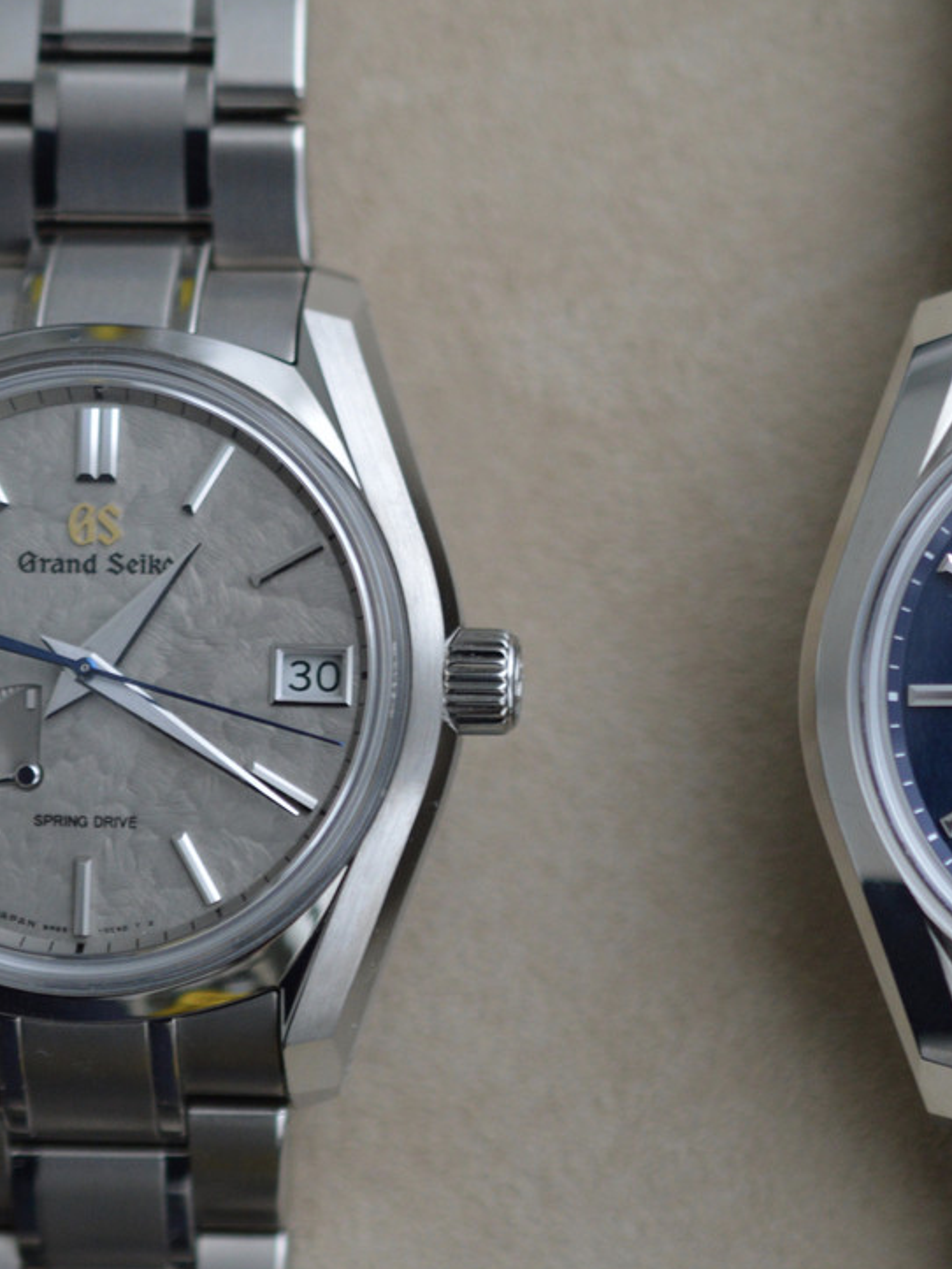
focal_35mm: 96
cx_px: 677
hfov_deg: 15.4
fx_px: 3518
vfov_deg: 20.4
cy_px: 657
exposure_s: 1/60
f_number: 3
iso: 500
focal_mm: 40
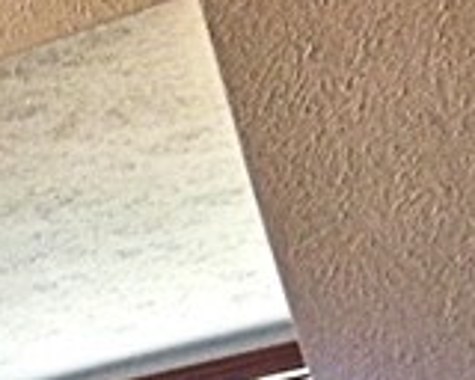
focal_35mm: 156
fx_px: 2193
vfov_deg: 8.9
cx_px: -1012
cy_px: 935
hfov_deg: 9.4
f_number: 3.7
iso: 125
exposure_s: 1/30
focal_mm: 4.5
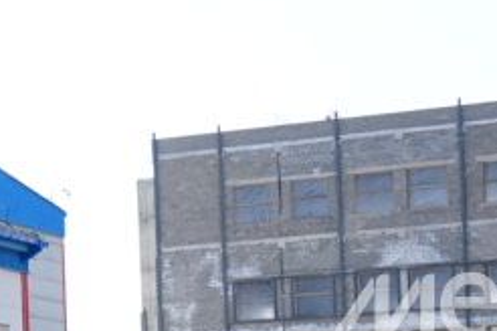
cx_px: -345
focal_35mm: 158
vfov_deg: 8.5
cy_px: 444
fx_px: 2181
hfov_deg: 12.1
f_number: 3.5
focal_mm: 24
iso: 1600
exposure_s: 1/8000
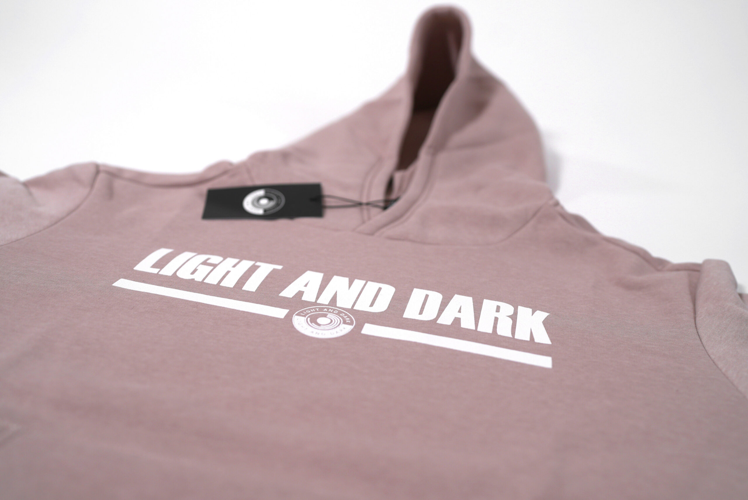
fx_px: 728
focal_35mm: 35
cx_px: 374
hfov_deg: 54.4
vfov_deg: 37.9
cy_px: 250
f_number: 2.5
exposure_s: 1/250
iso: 125
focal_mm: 35
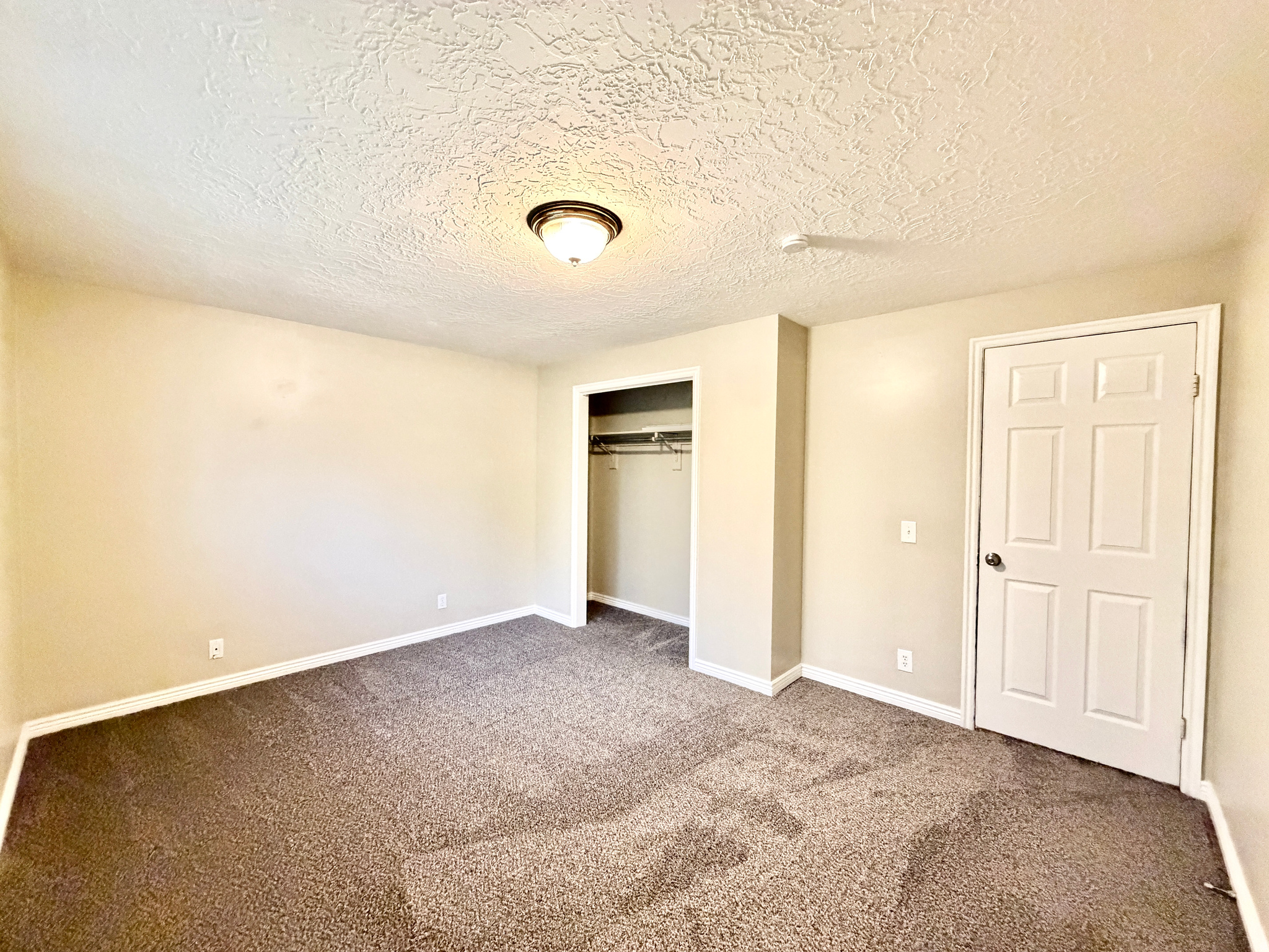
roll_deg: -0.5
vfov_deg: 85.7
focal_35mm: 14
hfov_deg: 102.1
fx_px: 513
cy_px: 476
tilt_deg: -1.7
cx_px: 634
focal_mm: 2.22
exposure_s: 1/60
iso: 800
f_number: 2.2
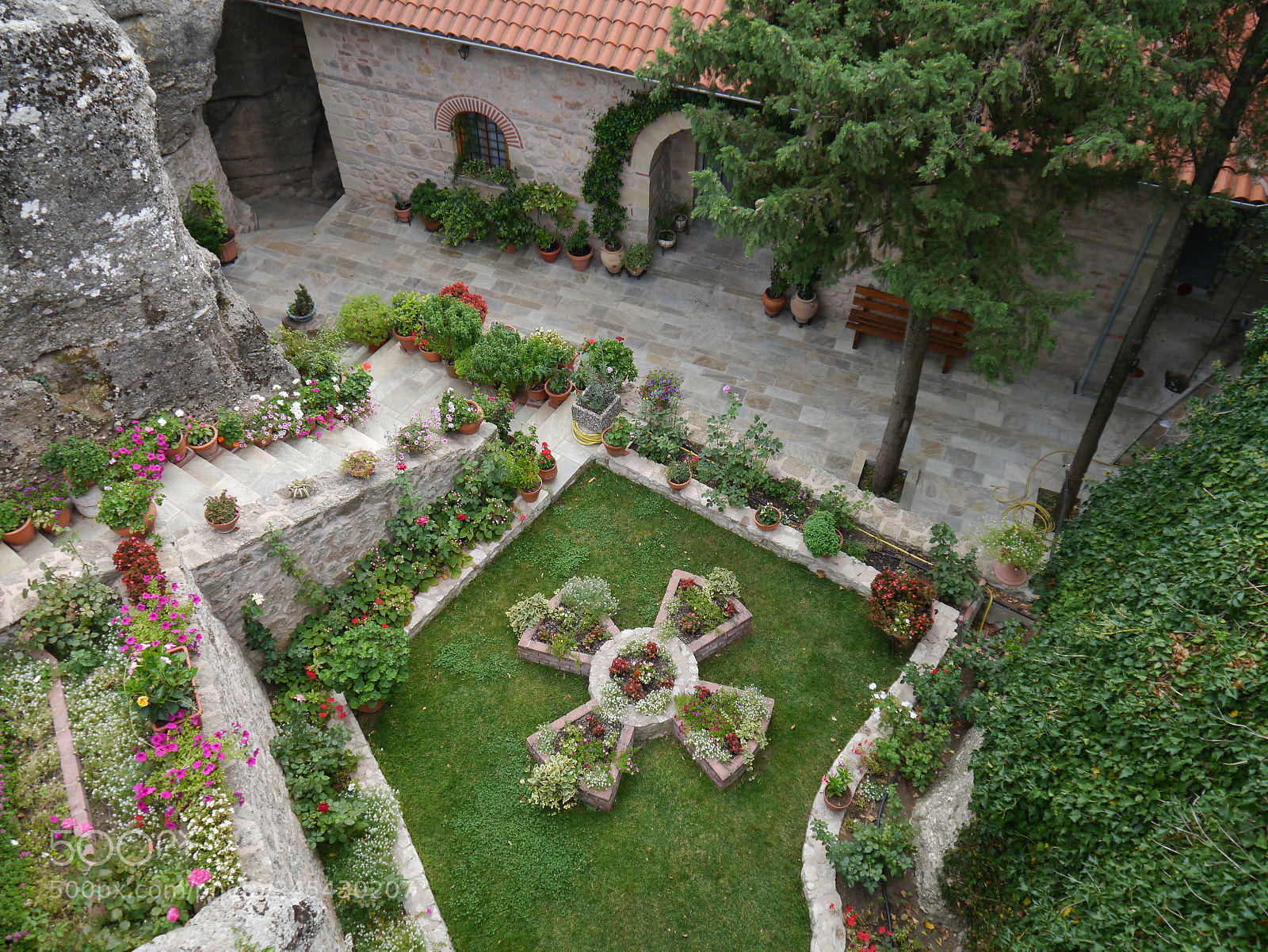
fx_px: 1026
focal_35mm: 28
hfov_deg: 63.4
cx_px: 634
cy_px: 476
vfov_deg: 49.8
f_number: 4
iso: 160
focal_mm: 14
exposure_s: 1/160
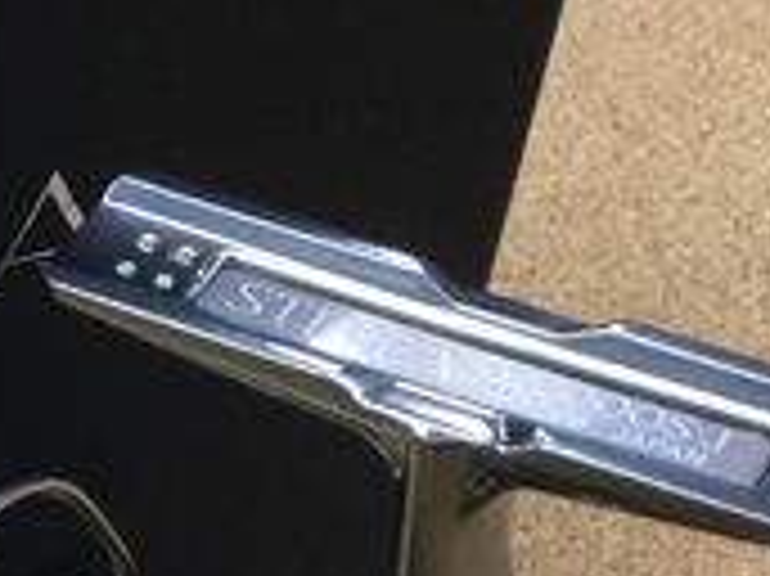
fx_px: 2423
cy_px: 968
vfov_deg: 12.6
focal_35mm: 109
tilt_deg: -56.9
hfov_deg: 17.7
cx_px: 59
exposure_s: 1/30
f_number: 2.4
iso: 50
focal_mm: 3.3
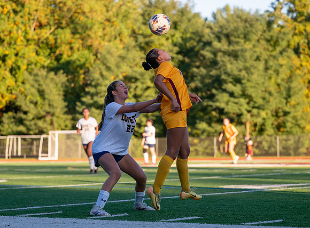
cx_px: 150
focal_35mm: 125
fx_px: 1112
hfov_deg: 15.9
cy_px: 113
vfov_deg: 11.7
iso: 450
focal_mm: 91
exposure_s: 1/3200
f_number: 2.8
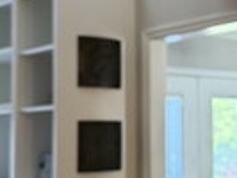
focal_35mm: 90
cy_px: 86
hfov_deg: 21.0
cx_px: 239
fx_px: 617
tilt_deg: +4.5
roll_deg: +2.3
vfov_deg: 16.4
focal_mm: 6.76
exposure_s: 1/60
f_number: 1.78
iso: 400
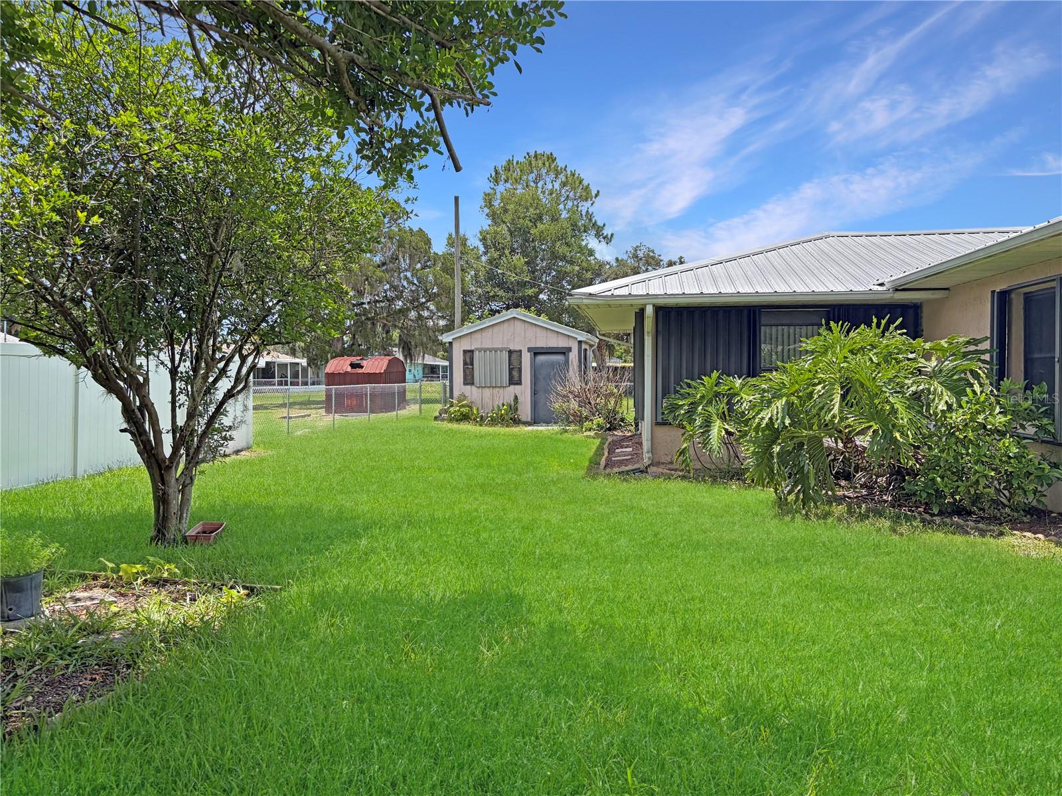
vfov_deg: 53.1
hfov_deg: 67.3
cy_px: 398
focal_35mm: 26
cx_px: 531
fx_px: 798
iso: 50
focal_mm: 5.96
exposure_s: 1/2865
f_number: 1.6
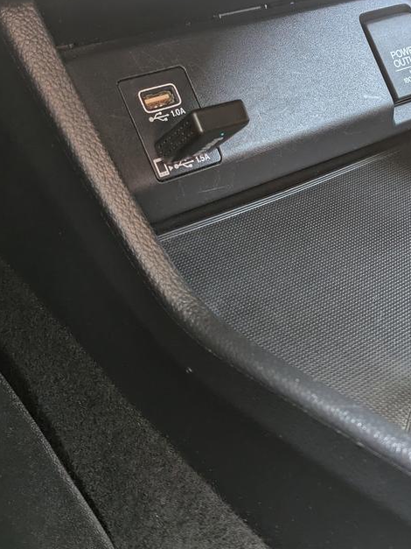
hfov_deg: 27.6
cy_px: 199
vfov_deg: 37.2
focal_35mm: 51
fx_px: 808
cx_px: 359
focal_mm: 5.43
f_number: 1.89
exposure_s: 1/25
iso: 113
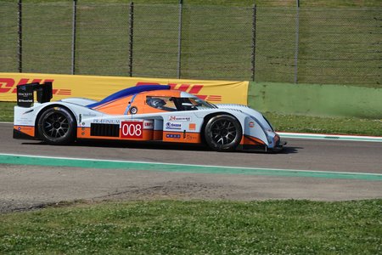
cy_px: 128
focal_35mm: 154
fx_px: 1634
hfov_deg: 13.3
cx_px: 191
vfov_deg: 8.9
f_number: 5
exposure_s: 1/800
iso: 100
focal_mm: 56.39
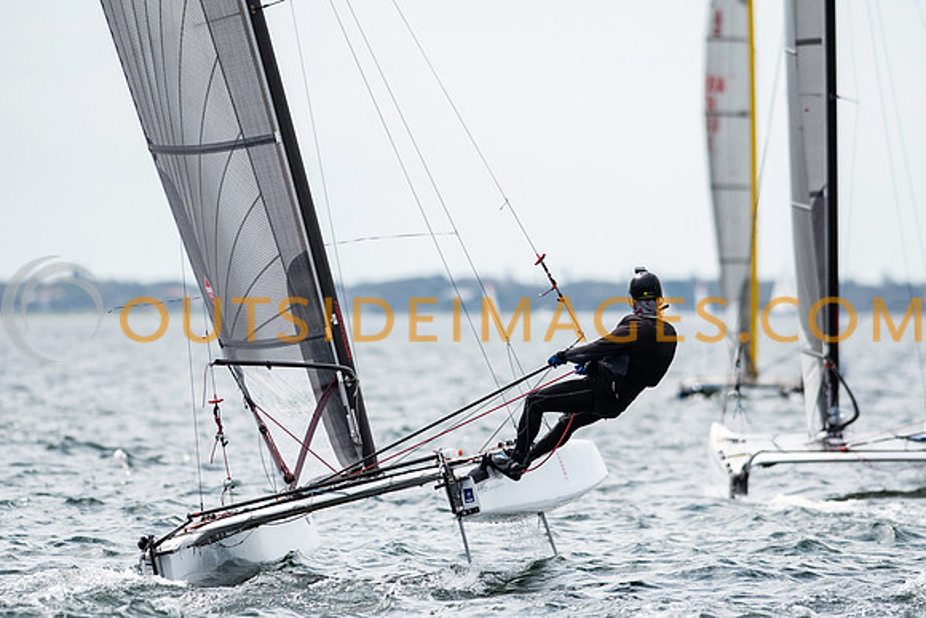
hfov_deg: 4.5
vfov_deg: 3.0
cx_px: 463
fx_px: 11849
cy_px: 309
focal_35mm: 461
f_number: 5
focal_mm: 300
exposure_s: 1/6400
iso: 400
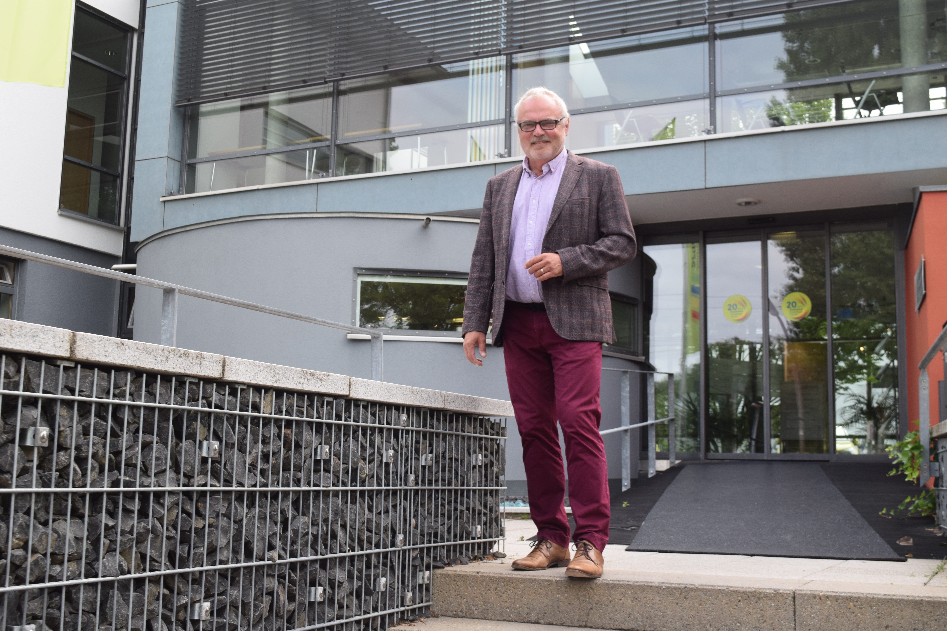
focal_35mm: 44
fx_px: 1144
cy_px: 316
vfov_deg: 30.8
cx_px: 474
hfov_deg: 45.0
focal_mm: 29
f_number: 7.1
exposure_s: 1/200
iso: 400
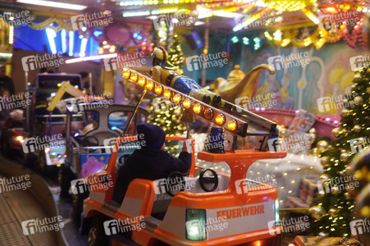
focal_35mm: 45
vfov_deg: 29.8
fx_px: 462
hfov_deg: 43.6
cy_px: 123
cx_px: 185
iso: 100
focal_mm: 30
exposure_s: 1/80
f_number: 1.4
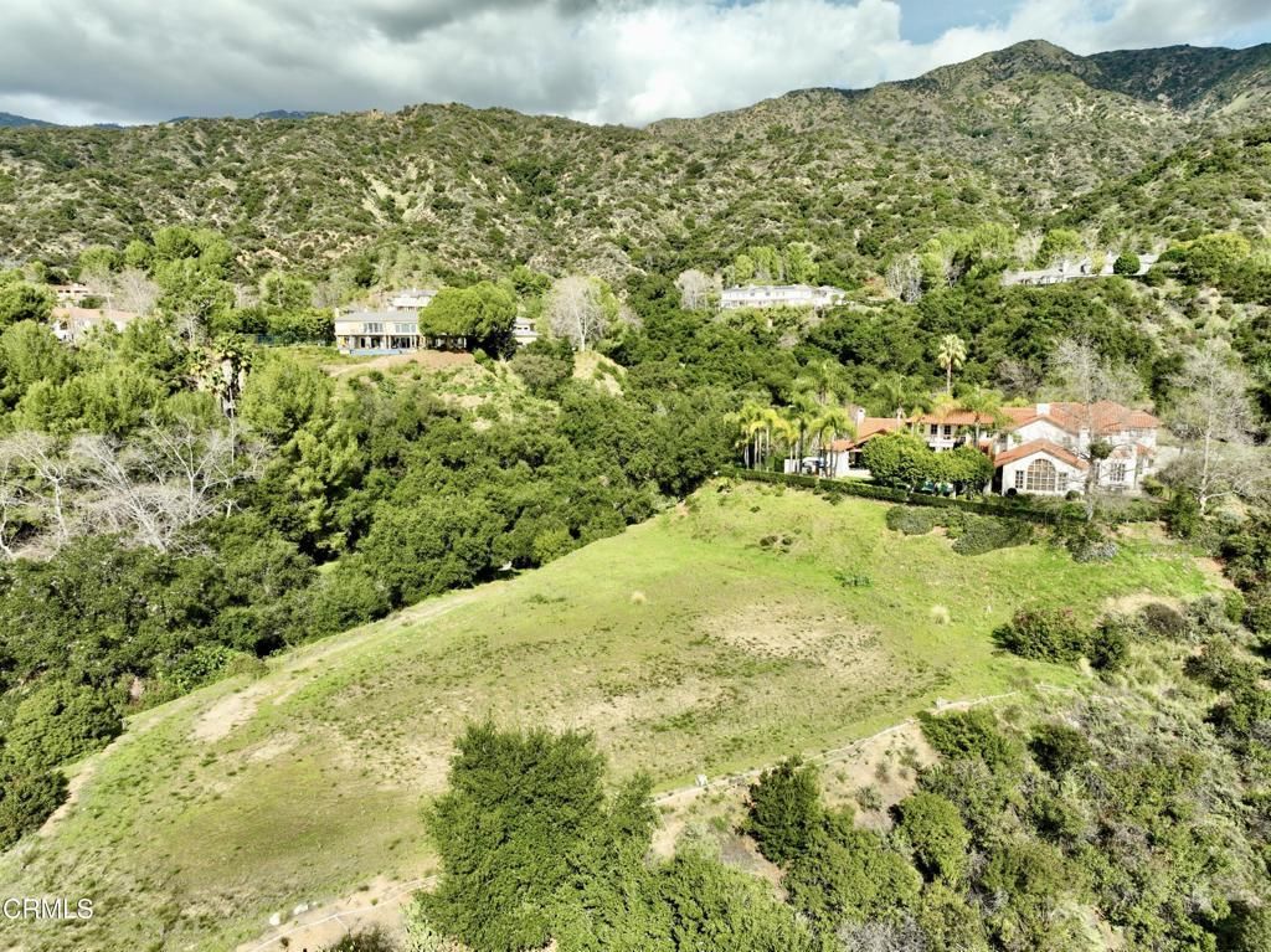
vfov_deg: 56.8
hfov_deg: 71.6
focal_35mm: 24
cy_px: 476
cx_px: 636
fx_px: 881
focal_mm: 12.29
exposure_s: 1/400
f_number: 2.8
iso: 120
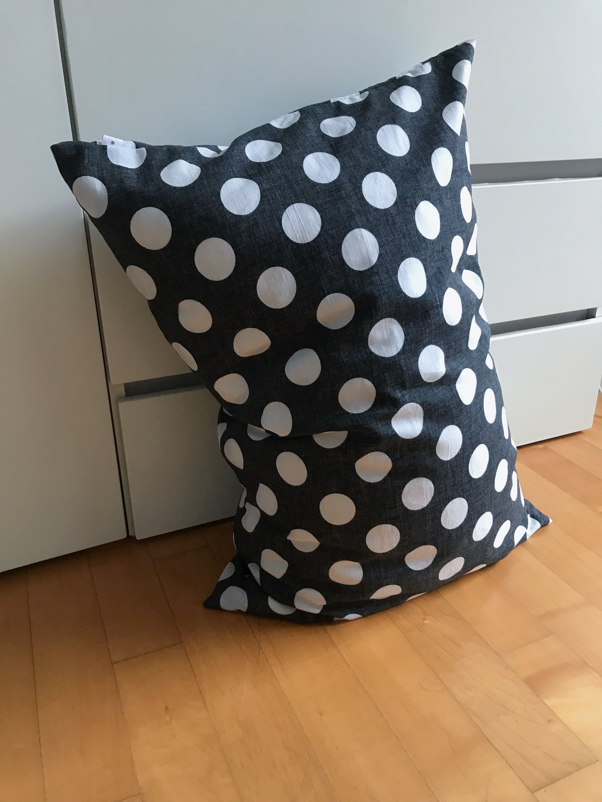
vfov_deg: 63.4
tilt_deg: -24.6
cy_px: 401
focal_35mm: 28
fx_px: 649
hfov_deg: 49.7
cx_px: 301
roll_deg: +0.7
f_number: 1.8
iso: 40
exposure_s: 1/30
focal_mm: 3.99
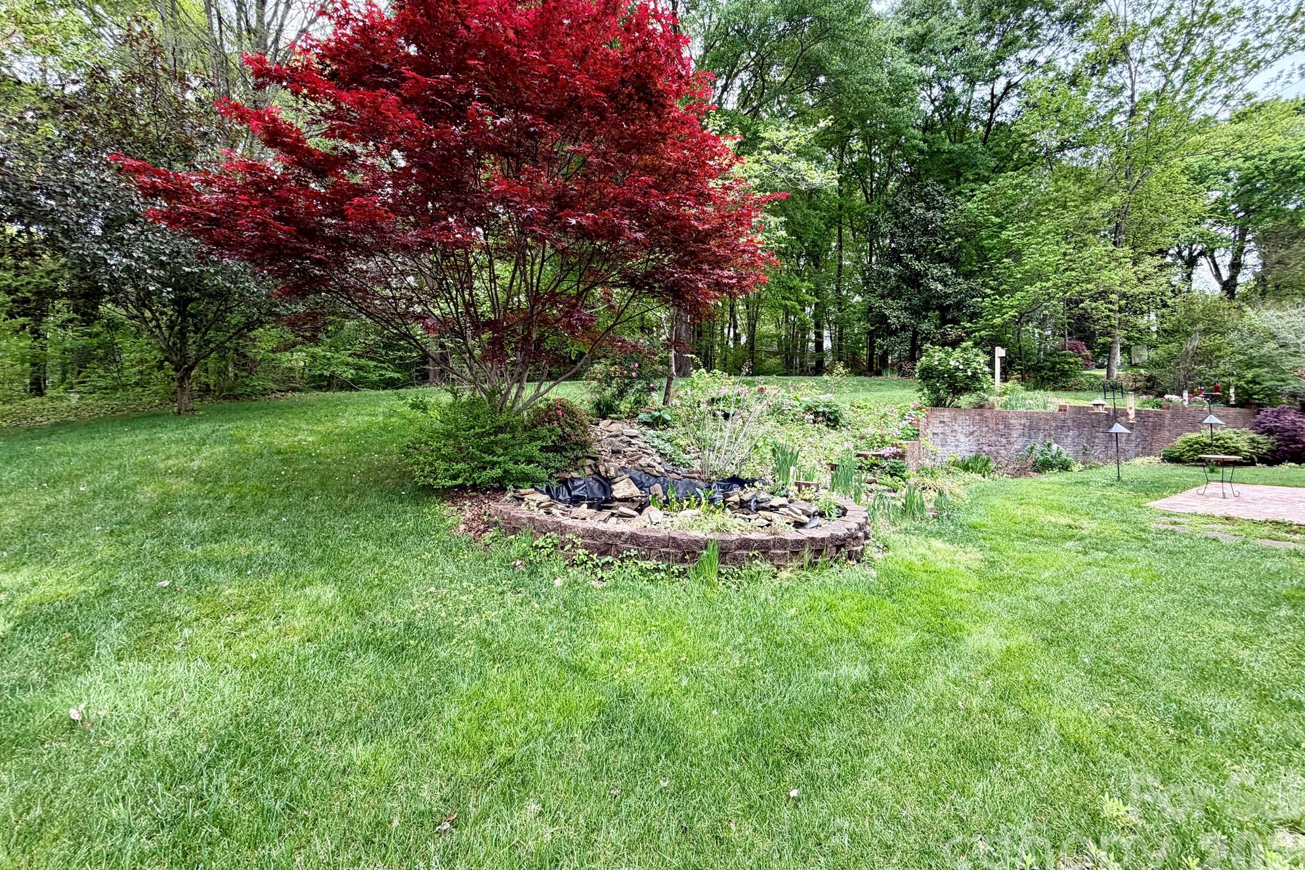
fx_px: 544
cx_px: 666
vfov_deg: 77.2
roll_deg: -0.1
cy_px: 398
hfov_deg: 100.4
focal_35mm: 15
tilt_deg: +3.0
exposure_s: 1/188
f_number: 2.2
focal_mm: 2.22
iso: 64
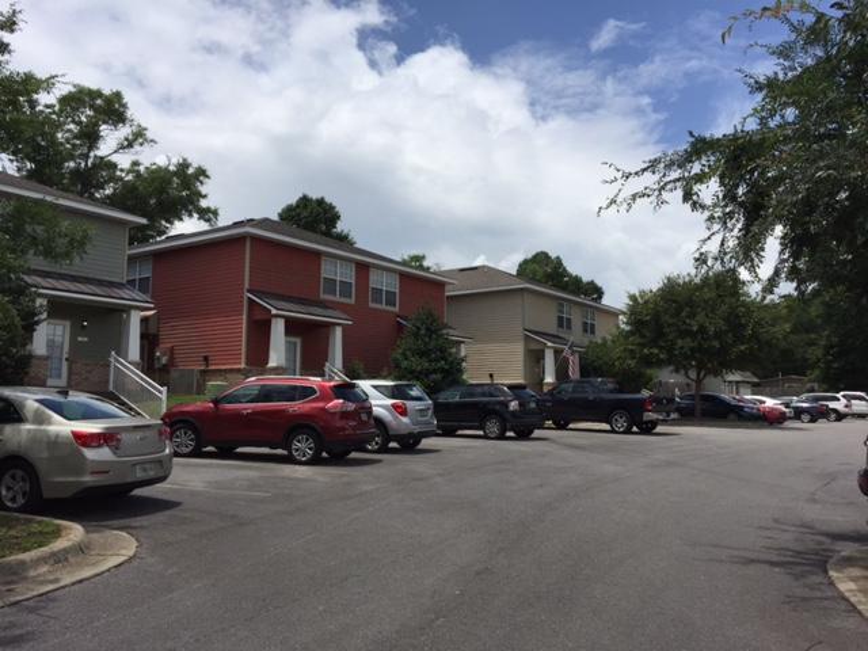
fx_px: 727
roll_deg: -0.1
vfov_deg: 48.2
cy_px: 326
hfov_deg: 61.7
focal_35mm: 29
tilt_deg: +7.1
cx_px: 434
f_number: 2.2
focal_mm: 4.15
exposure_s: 1/4950
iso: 32
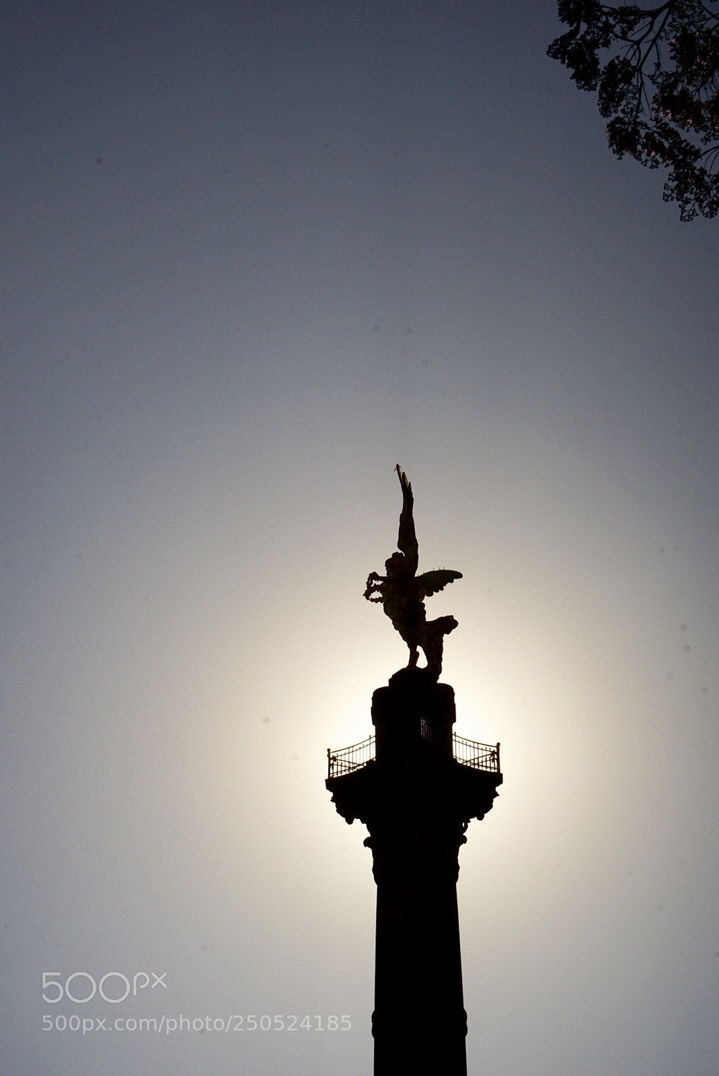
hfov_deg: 19.5
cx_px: 360
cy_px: 538
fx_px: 2094
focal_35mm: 70
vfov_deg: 28.8
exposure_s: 1/3200
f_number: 14
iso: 400
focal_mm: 70
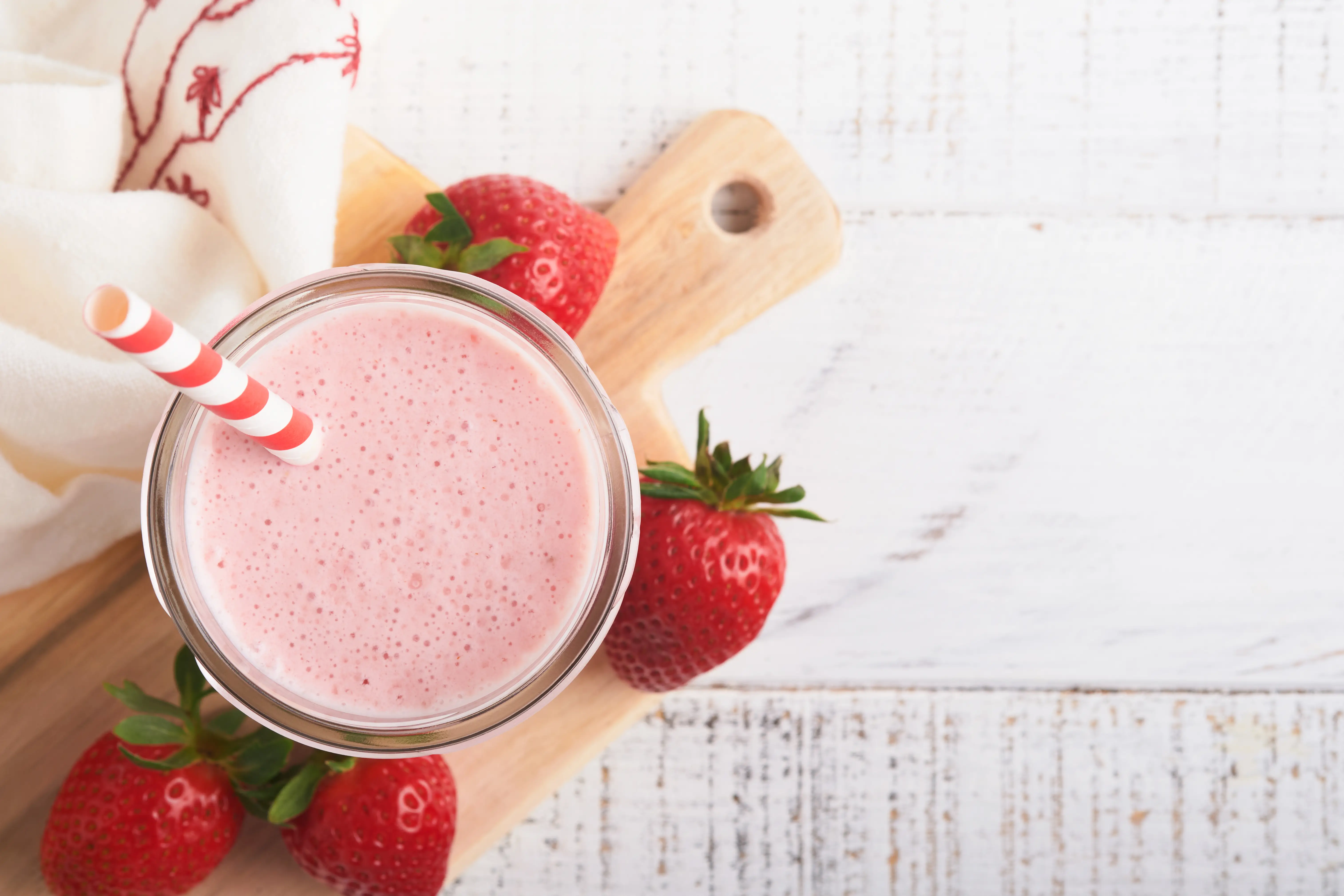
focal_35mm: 90
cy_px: 448
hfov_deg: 22.6
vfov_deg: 15.2
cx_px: 672
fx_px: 3360
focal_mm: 60
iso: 160
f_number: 8
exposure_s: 1/160
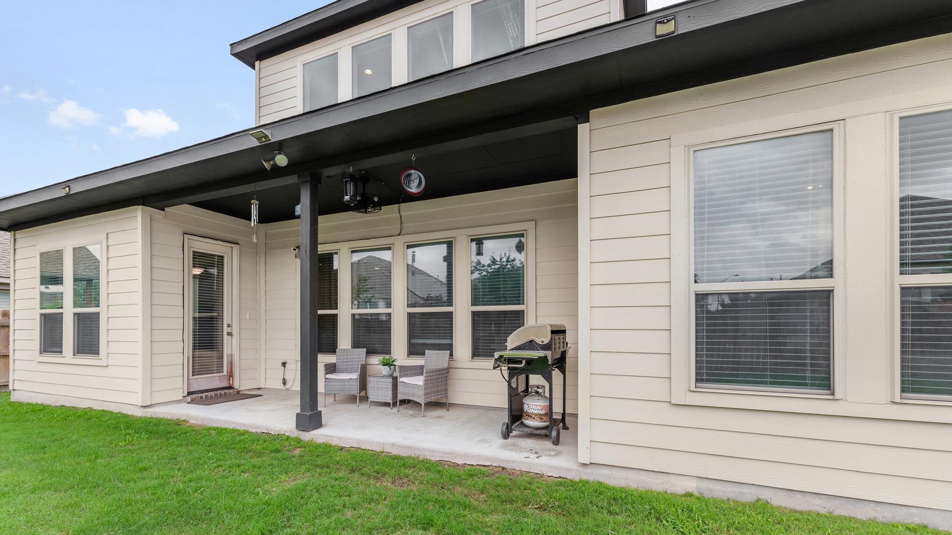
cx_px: 470
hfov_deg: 103.0
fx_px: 379
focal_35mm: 15
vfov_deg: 70.4
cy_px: 291
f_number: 8
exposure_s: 1/640
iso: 400
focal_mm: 14
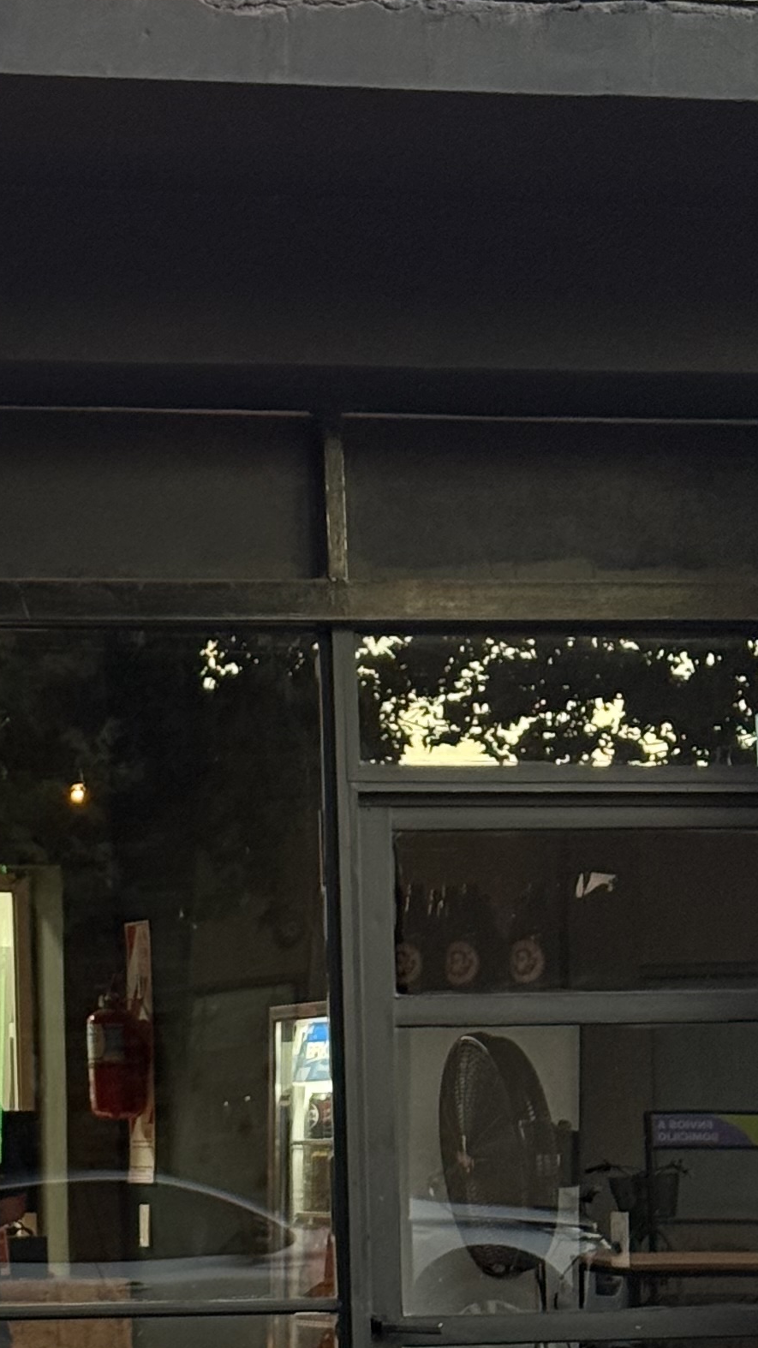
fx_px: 4790
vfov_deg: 16.0
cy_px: 878
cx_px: -307
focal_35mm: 134
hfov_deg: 8.9
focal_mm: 6.76
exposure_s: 1/50
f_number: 1.78
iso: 200
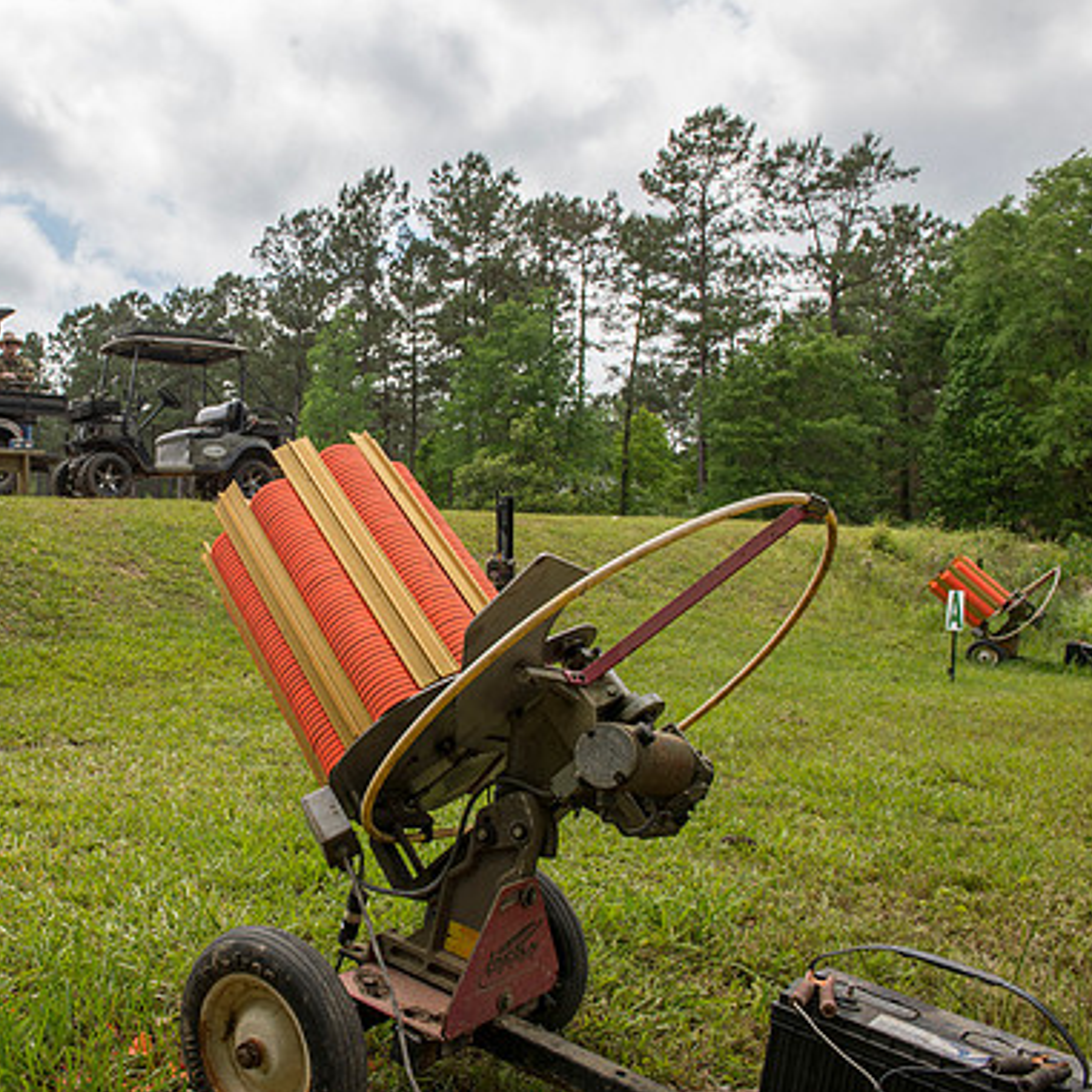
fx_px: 1106
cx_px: 304
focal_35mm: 31
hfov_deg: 50.8
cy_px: 542
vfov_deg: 52.5
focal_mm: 24
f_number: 9
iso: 160
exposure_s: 1/250
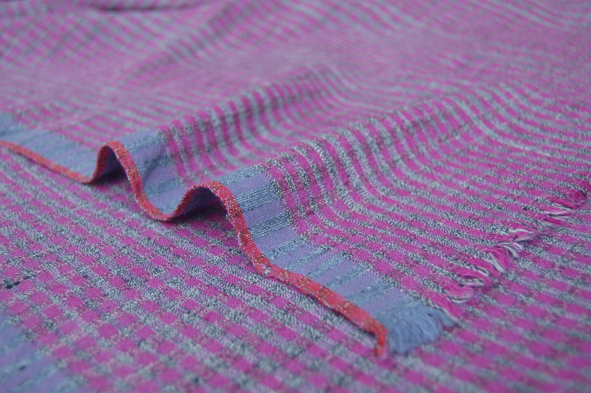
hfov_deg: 42.4
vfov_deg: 28.9
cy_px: 196
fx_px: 763
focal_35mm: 46
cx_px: 296
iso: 200
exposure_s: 1/100
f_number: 4.5
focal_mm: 31
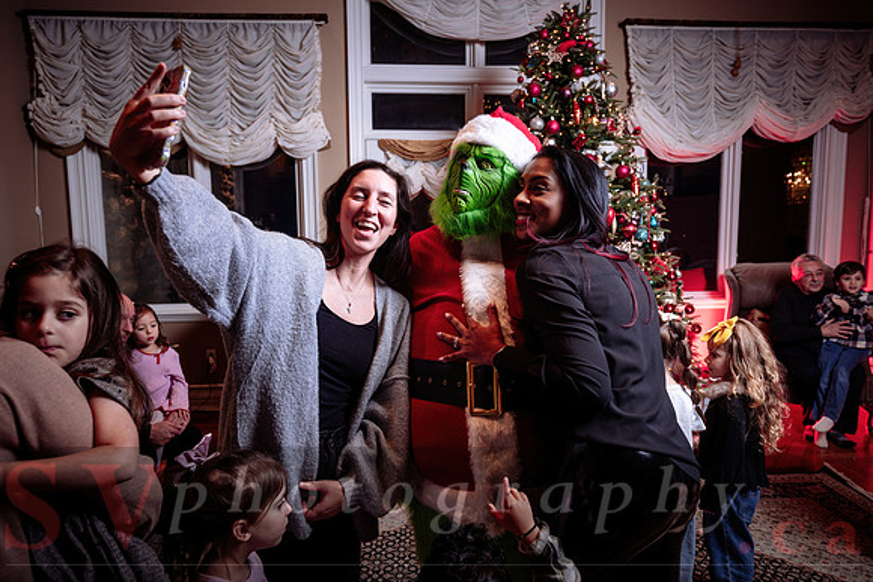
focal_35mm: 25
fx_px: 601
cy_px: 291
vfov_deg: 51.7
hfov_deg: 72.0
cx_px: 429
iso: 500
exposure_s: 1/200
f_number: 4.5
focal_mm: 24
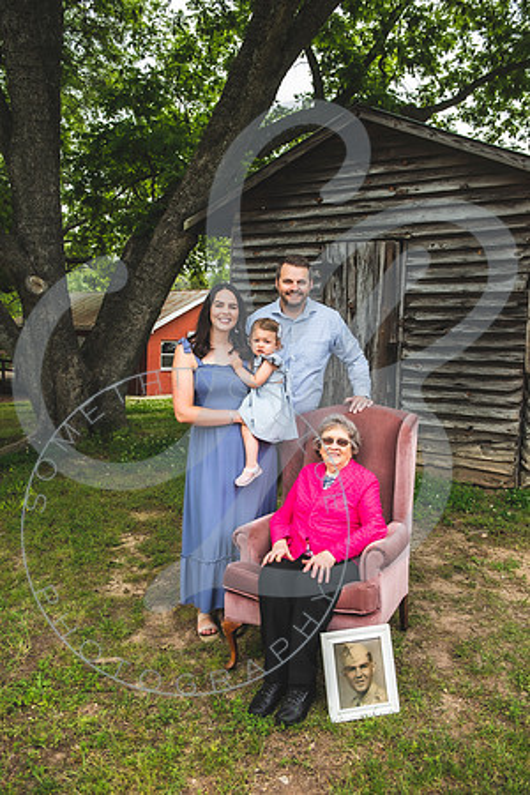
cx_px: 265
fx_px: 685
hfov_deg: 42.3
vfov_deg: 60.3
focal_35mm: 31
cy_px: 398
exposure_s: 1/200
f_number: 5.6
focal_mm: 31
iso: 160
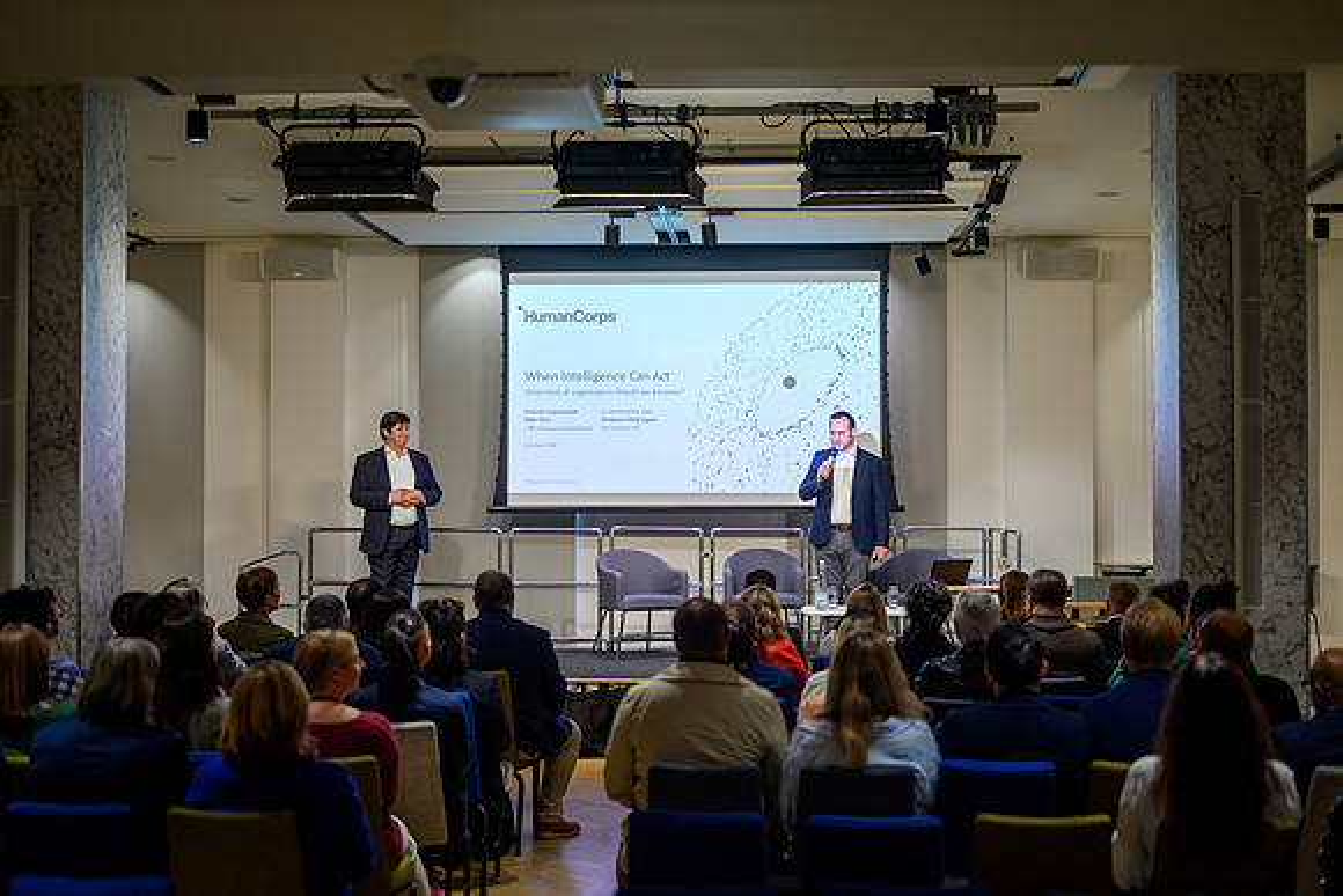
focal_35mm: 50
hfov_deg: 39.3
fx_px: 1883
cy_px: 448
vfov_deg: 26.8
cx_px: 672
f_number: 1.8
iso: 100
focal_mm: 50
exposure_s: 1/200
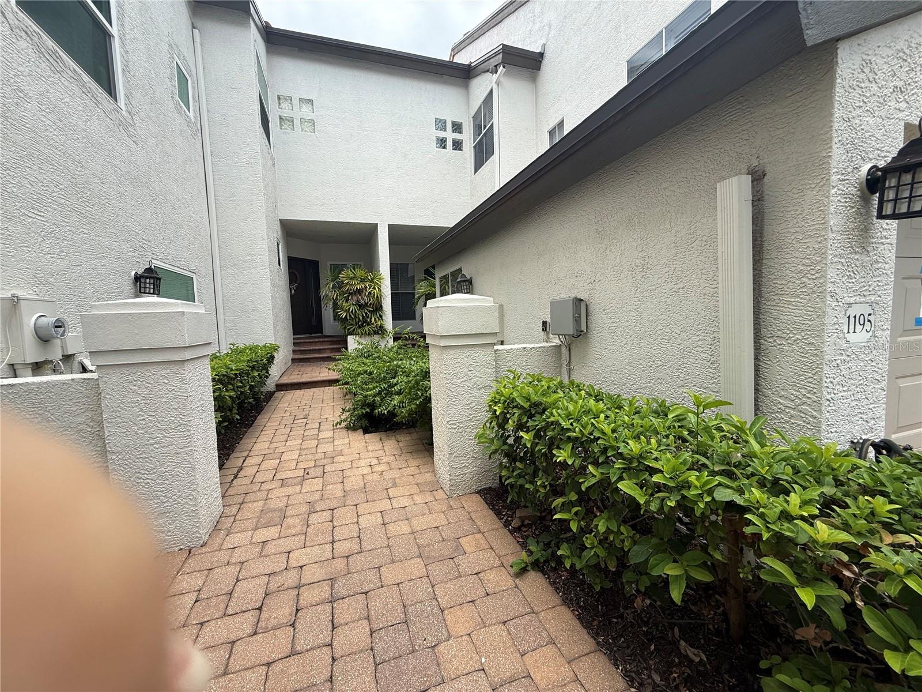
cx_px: 461
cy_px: 346
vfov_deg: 85.7
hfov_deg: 102.1
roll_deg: +0.8
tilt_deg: -4.7
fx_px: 373
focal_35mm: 14
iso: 50
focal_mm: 2.22
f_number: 2.2
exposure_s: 1/709
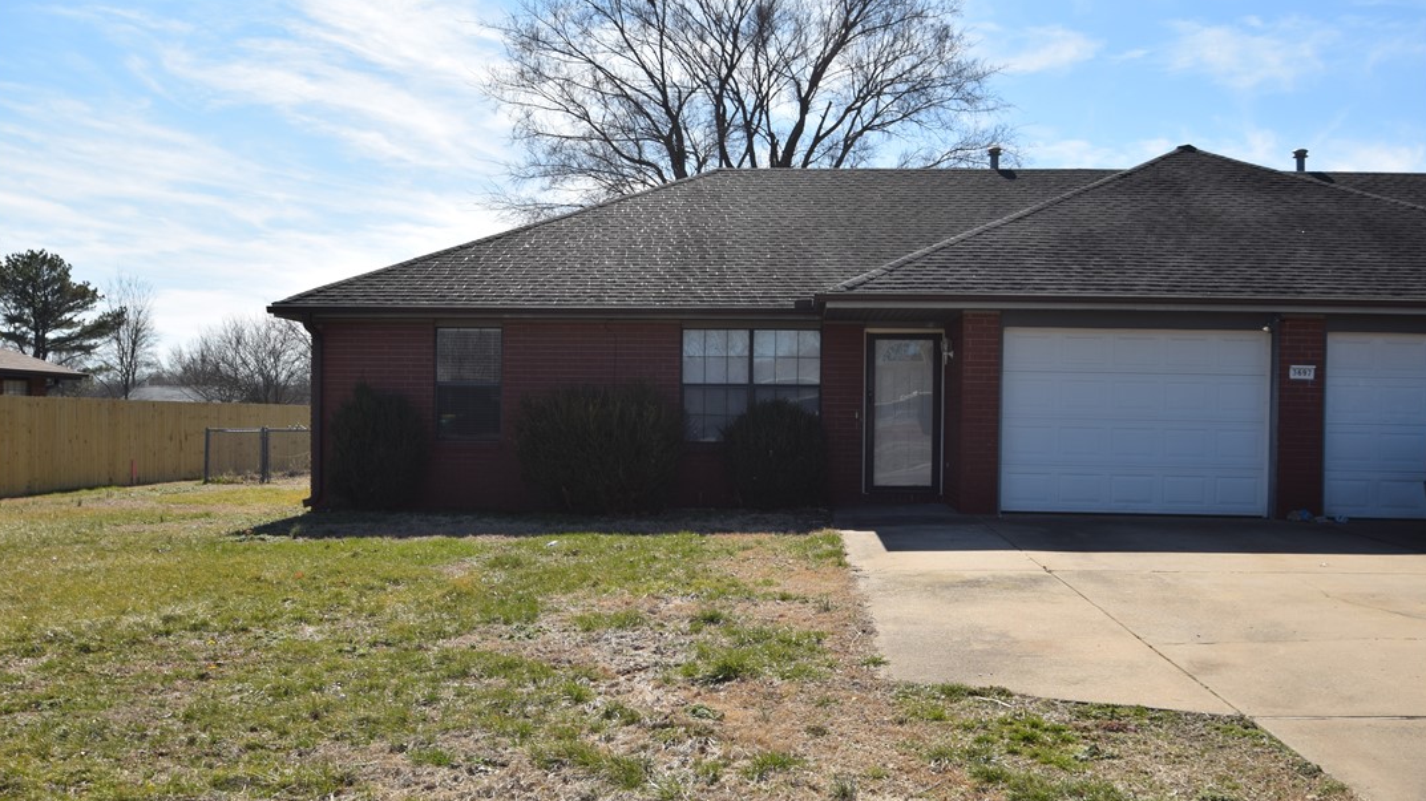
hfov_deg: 56.6
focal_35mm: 35
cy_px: 432
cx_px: 710
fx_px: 1323
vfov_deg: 33.7
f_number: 10
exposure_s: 1/200
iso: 100
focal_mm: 22
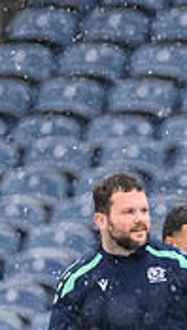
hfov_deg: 0.6
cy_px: 499
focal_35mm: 2020
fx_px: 17730
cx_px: 464
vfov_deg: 1.1
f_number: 3.5
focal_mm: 400
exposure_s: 1/2000
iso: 8000
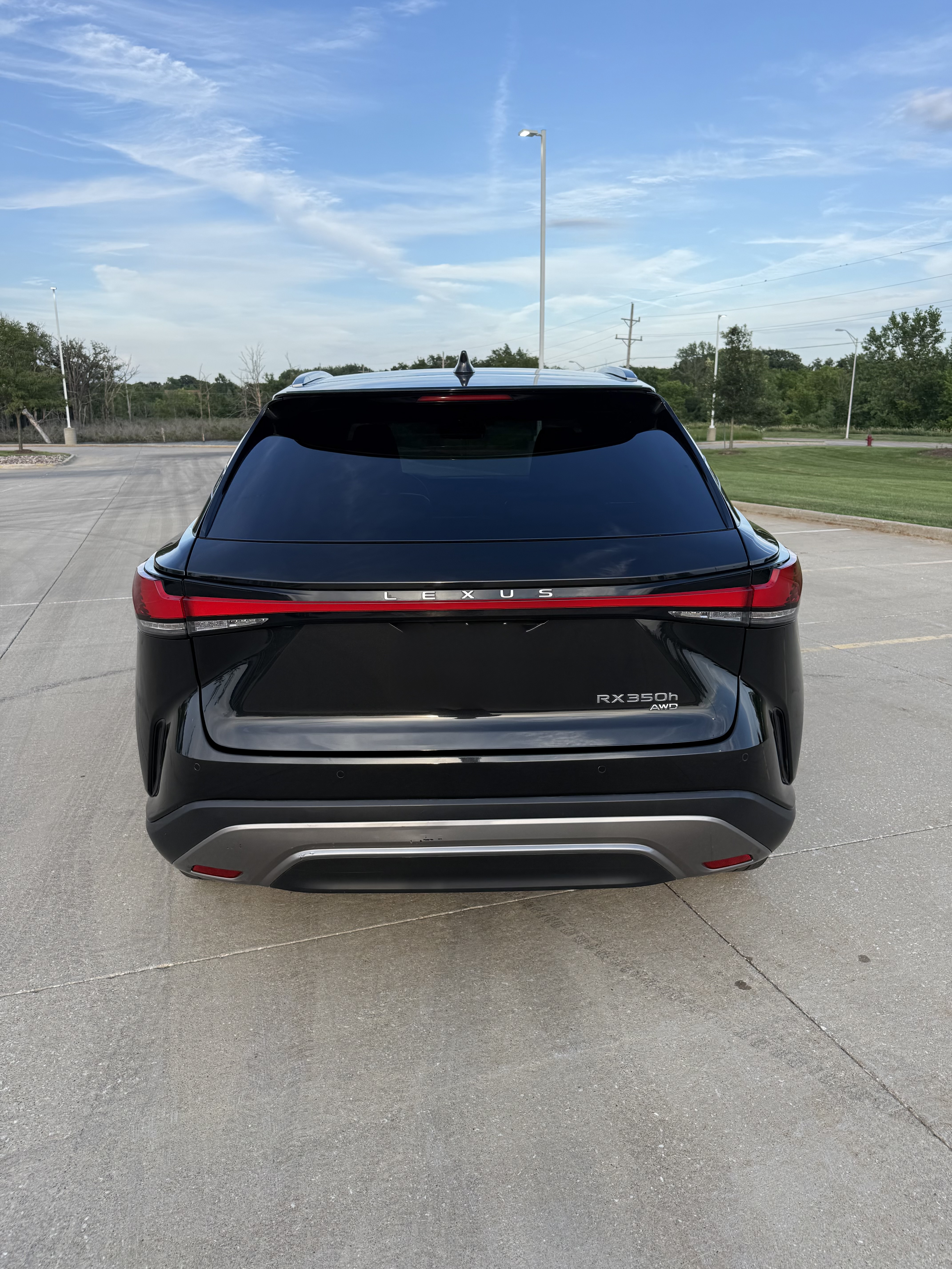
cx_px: 476
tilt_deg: -13.4
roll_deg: -0.2
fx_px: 880
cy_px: 634
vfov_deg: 71.6
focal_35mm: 24
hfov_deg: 56.8
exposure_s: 1/1250
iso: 80
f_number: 1.78
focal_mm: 6.76
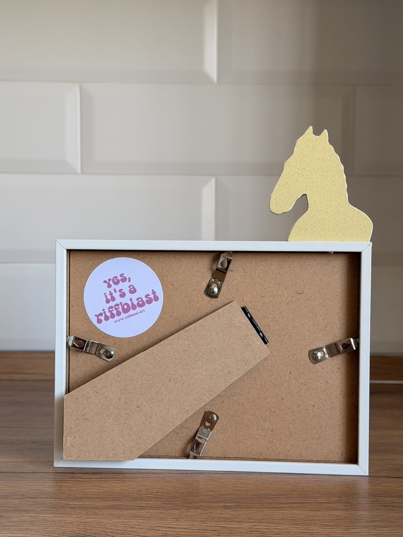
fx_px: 823
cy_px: 289
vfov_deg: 36.1
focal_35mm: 53
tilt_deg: -2.0
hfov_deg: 27.5
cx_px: 216
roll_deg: -0.7
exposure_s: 1/121
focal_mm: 6.76
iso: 80
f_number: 1.78
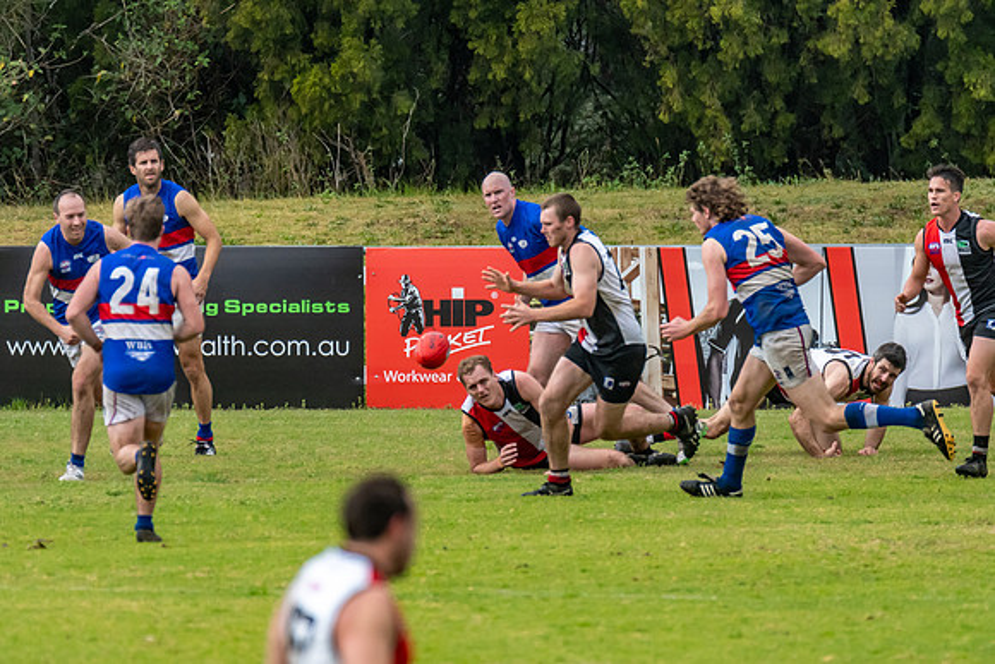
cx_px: 468
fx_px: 24618
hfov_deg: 2.3
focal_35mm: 891
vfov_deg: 1.5
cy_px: 322
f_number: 7.1
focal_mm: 550
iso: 1250
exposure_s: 1/4000
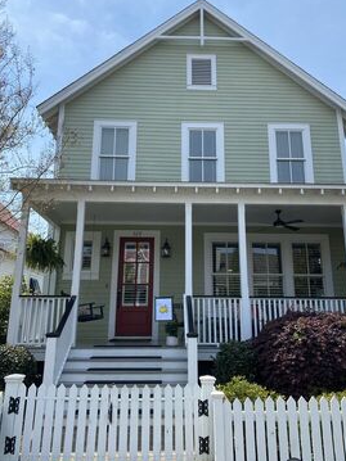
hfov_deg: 48.2
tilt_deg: +15.8
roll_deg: -0.6
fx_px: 387
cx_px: 184
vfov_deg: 61.6
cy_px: 220
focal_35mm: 29
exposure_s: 1/2513
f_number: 1.8
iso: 32
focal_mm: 4.25
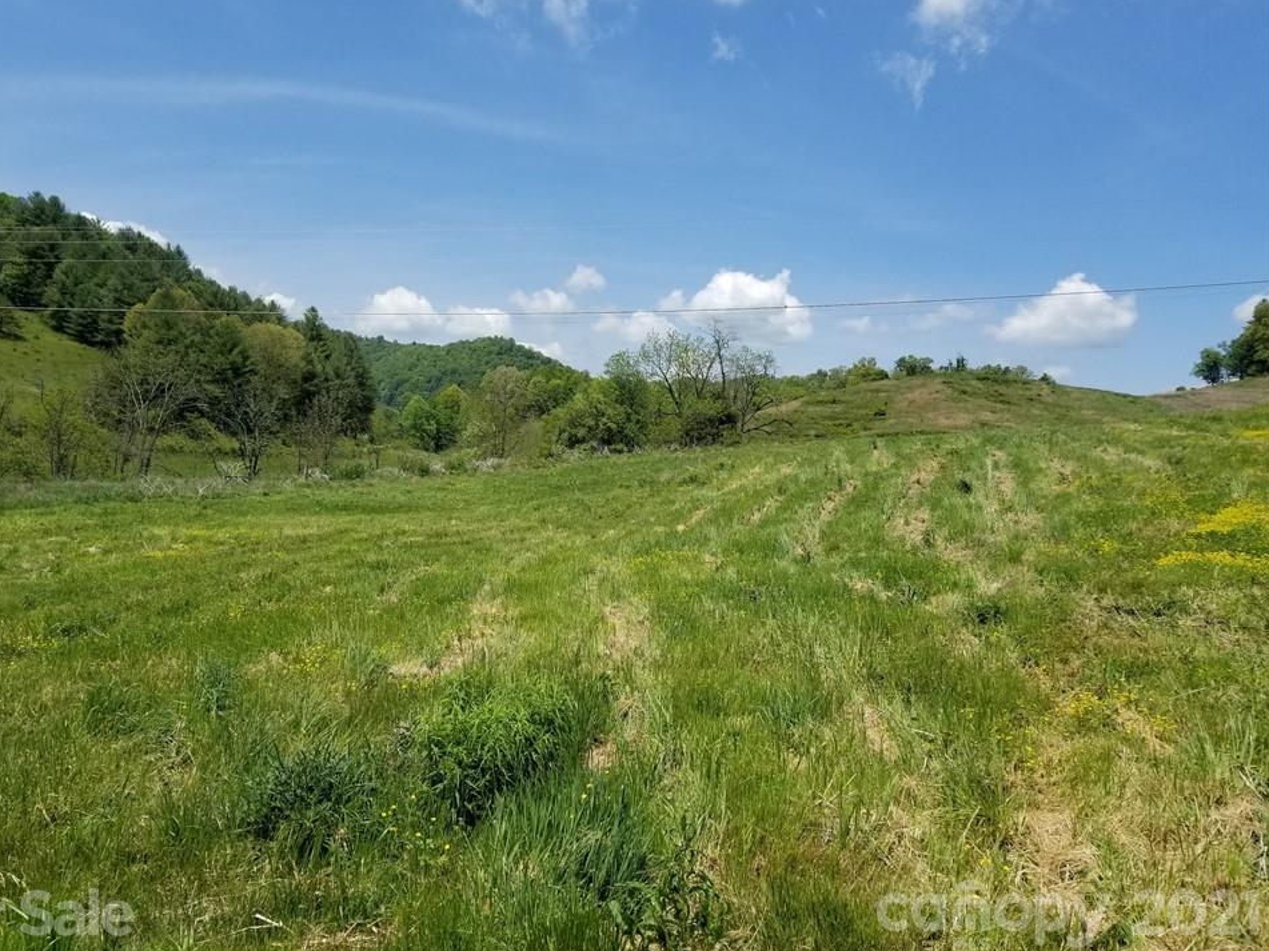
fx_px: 1026
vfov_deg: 49.7
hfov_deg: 63.4
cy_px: 465
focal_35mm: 28
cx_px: 590
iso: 50
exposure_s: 1/3184
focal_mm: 4.25
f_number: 1.7
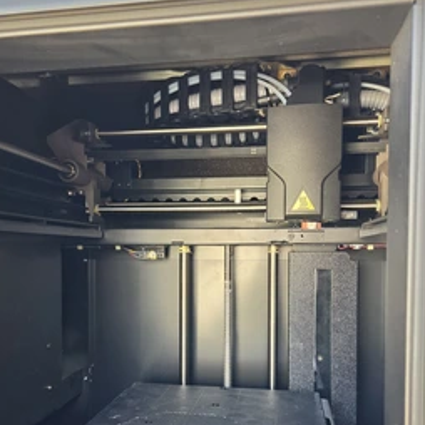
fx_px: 444
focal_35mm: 32
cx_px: 204
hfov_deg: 51.1
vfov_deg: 50.5
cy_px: 269
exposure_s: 1/180
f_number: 1.8
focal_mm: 5.4
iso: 125
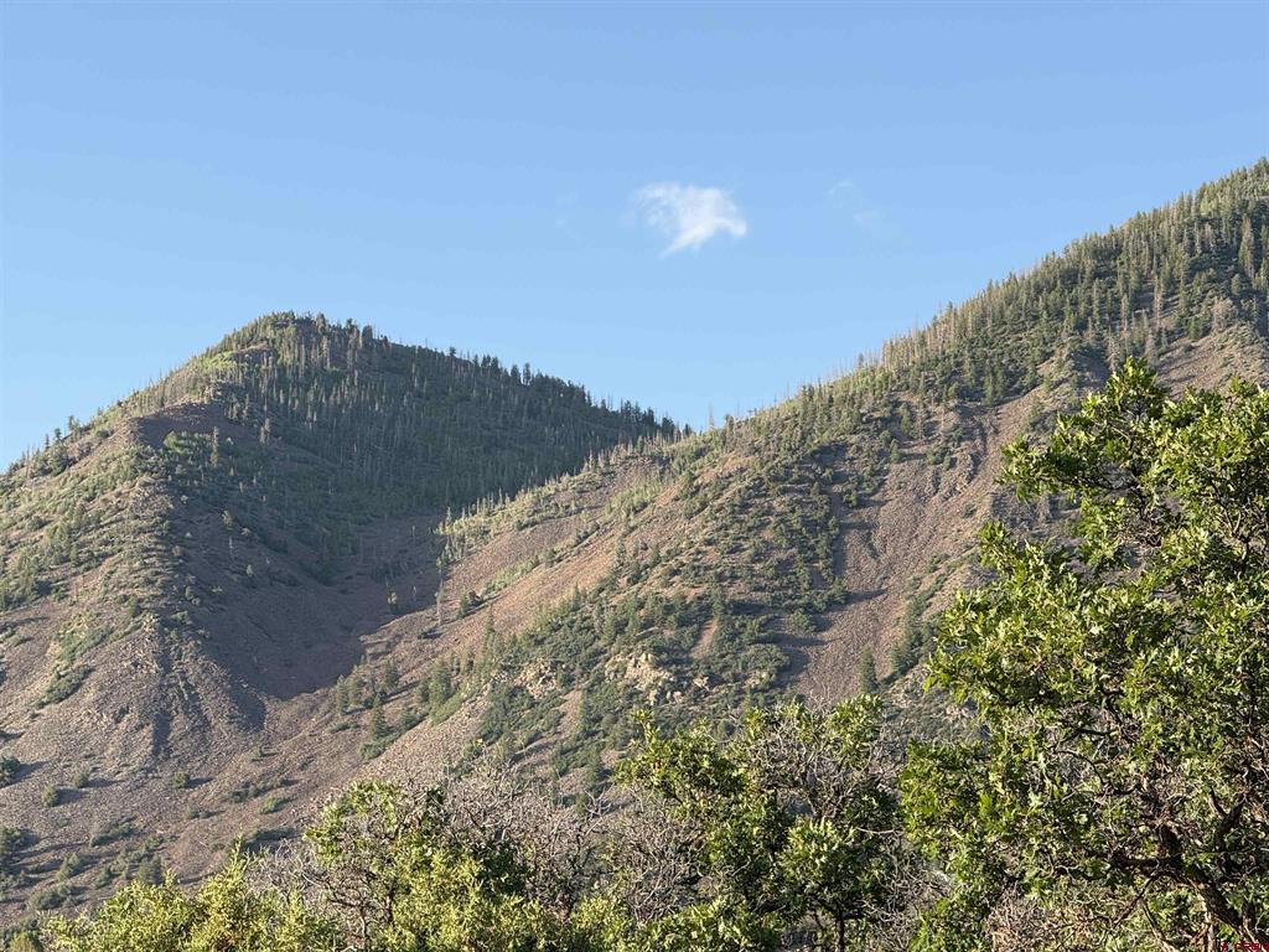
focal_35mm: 120
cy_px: 476
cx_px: 634
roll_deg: -0.4
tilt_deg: +10.3
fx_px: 4399
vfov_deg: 12.3
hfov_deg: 16.4
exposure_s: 1/395
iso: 50
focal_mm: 15.66
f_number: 2.8
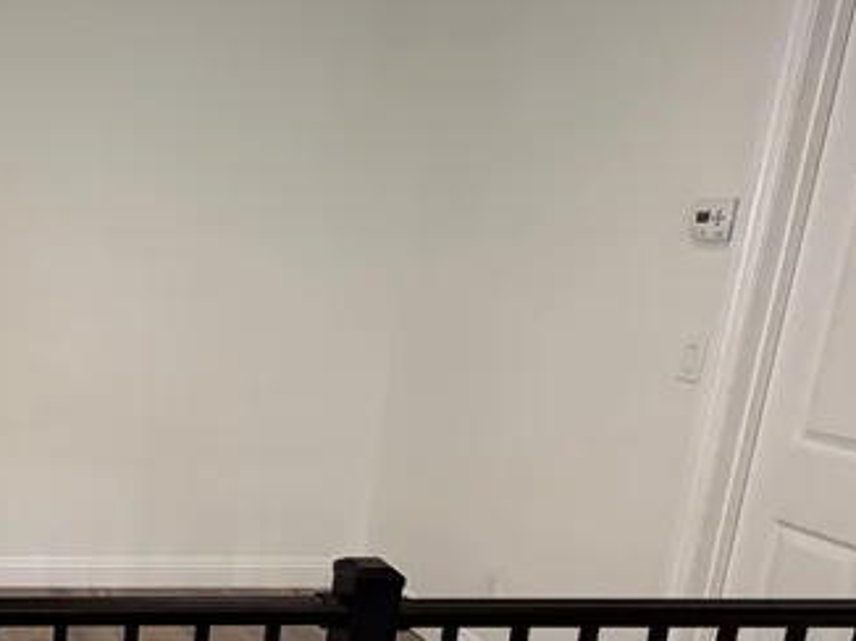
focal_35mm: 44
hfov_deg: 36.1
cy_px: 499
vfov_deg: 32.1
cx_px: -97
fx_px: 1087
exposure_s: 1/120
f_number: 2.2
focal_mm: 2.22
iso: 320
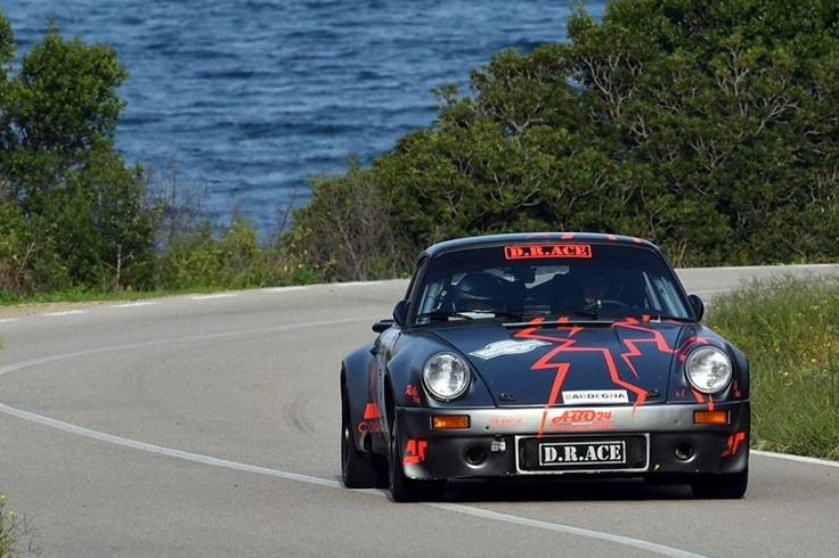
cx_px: 393
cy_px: 228
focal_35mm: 367
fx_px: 8549
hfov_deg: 5.6
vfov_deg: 3.7
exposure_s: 1/1600
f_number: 6.3
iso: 250
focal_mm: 200
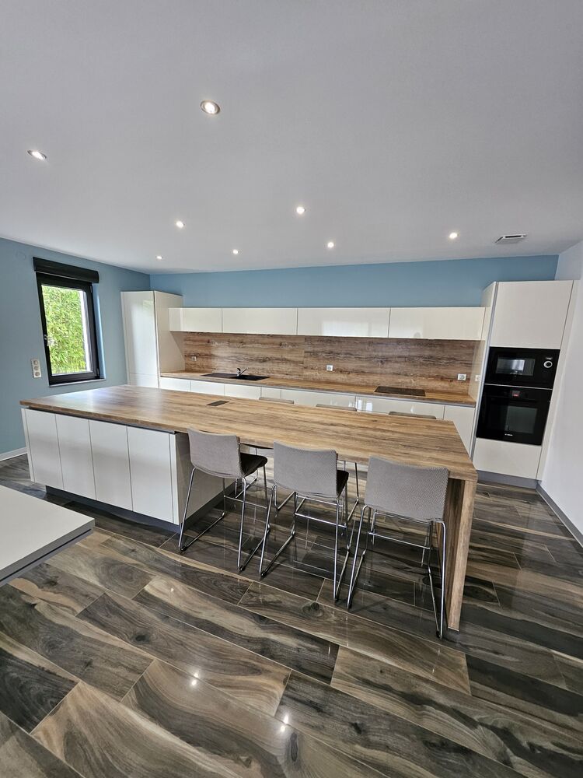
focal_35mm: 13
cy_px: 389
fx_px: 292
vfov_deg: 106.2
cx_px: 292
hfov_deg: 89.9
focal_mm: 1.74
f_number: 2.2
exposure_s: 1/60
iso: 160
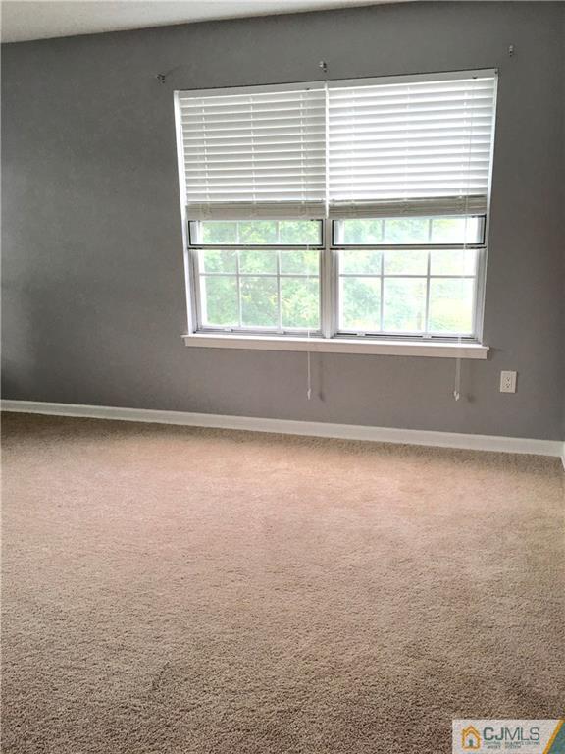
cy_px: 377
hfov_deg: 48.2
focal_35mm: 29
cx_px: 282
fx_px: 631
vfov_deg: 61.7
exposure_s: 1/30
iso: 25
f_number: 2.2
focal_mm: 4.15
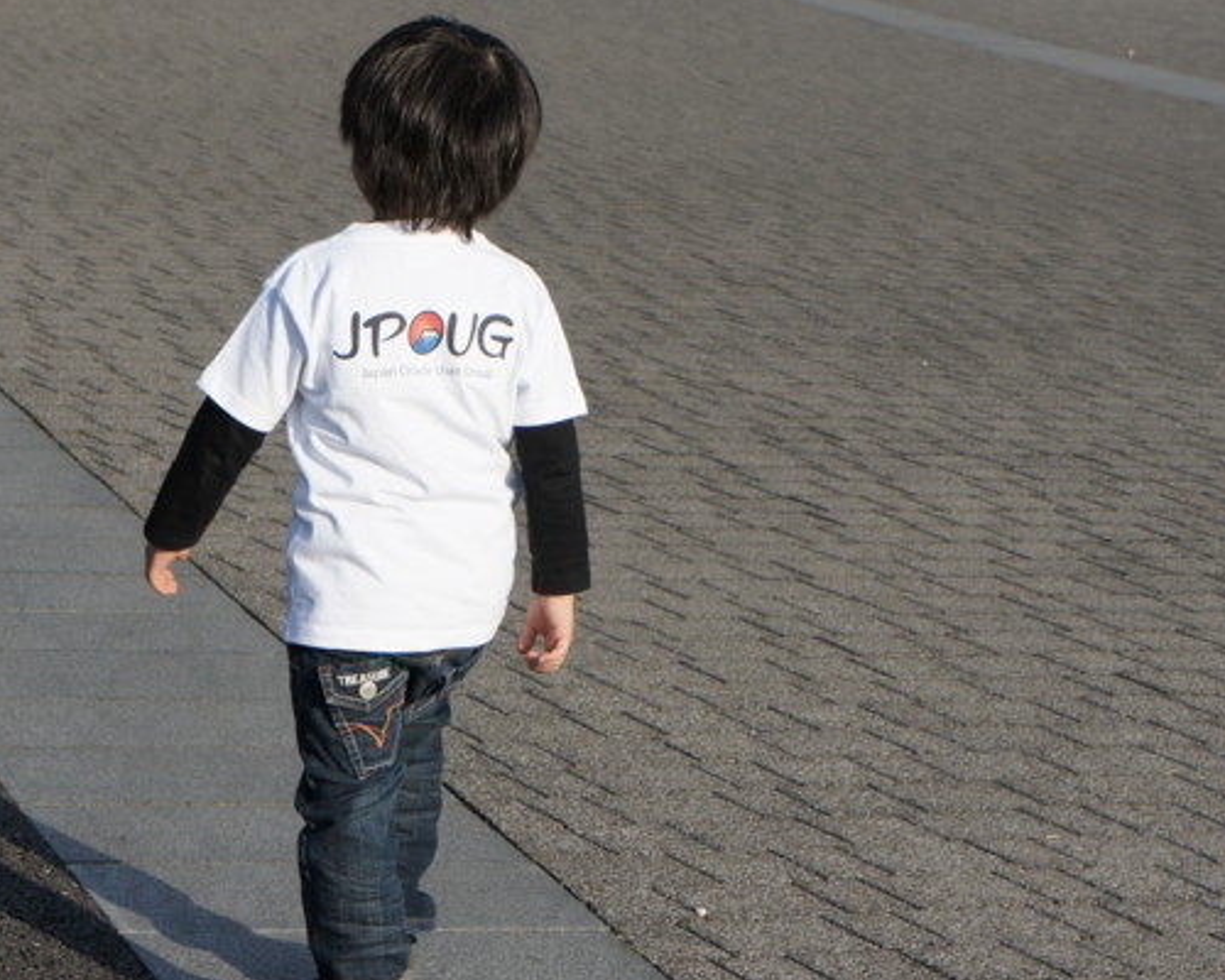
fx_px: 4487
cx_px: 409
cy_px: 573
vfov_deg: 12.5
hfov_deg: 15.5
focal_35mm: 124
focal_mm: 55
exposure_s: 1/320
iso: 200
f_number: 9
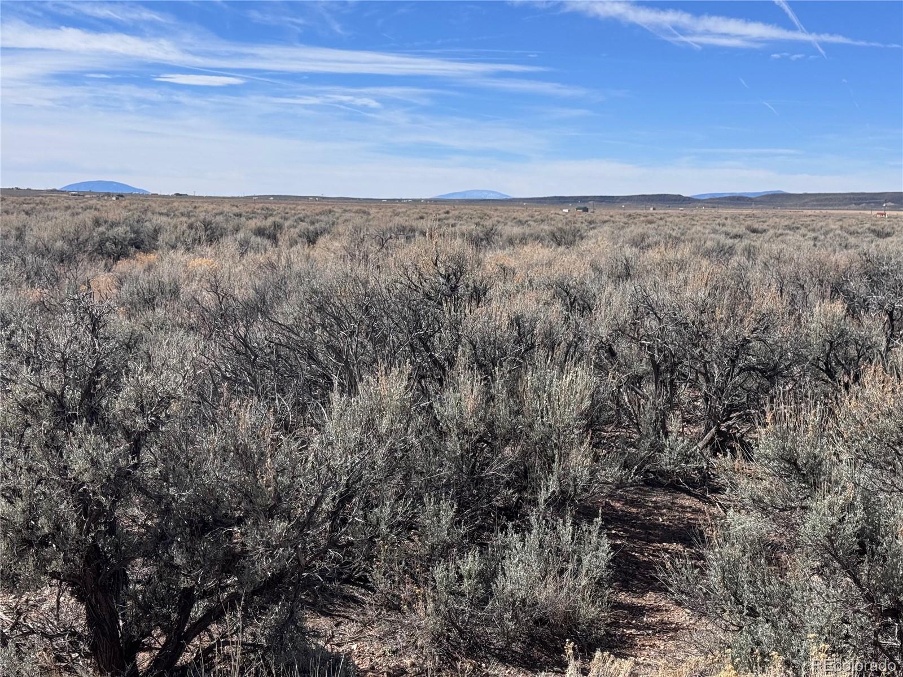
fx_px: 1252
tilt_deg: -6.8
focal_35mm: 48
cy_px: 338
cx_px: 452
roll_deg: -0.9
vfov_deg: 30.3
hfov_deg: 39.7
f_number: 1.78
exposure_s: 1/5848
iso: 64
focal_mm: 6.76
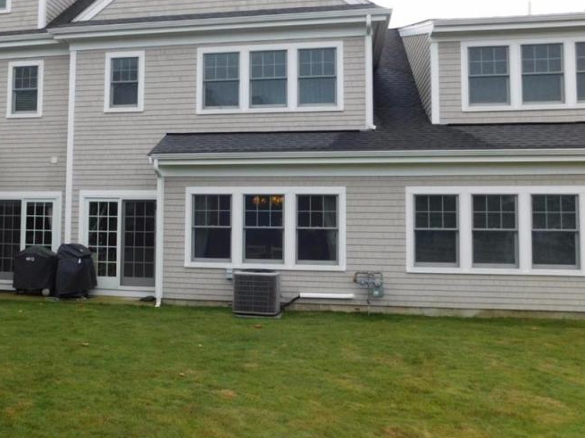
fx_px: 608
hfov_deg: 50.6
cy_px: 188
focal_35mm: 36
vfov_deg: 39.6
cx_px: 204
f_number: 3
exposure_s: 1/500
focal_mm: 4
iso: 125
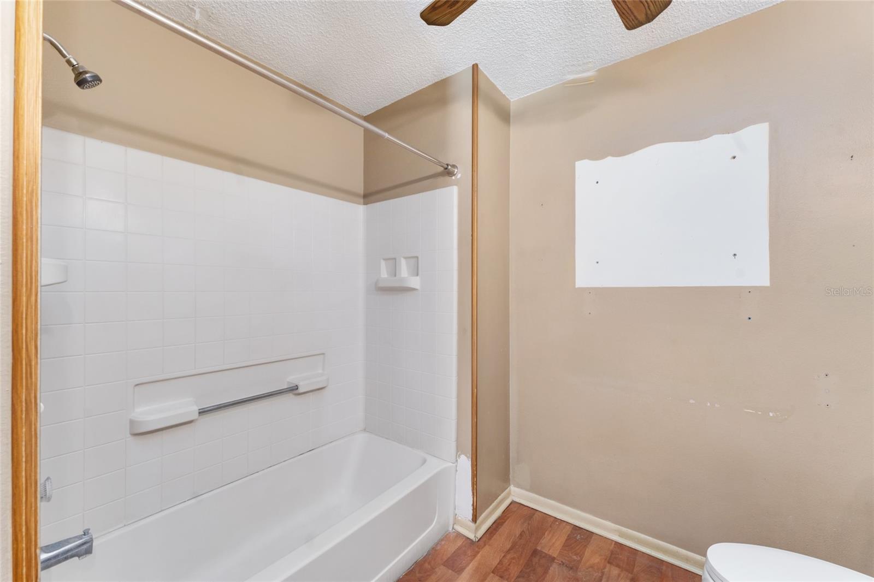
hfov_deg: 104.3
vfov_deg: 81.2
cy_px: 291
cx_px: 437
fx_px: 340
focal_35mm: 14
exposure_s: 1/5
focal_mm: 14
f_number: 8
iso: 500
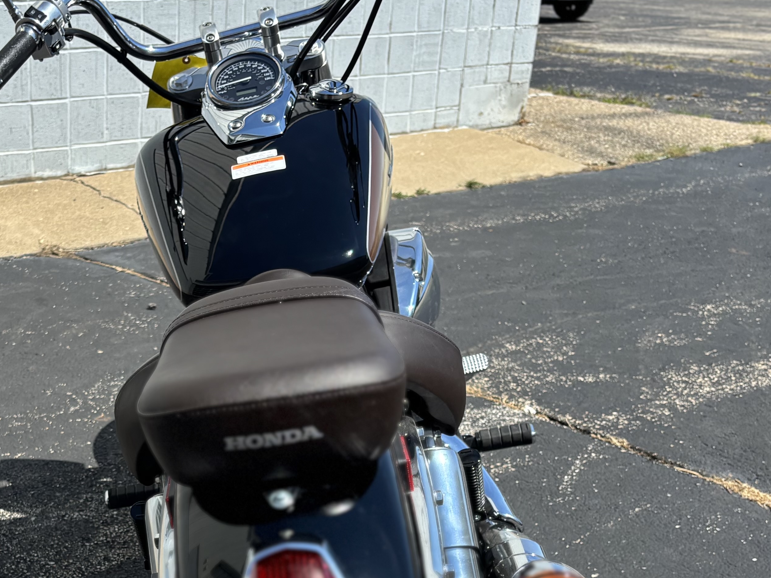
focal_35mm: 59
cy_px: 514
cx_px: 182
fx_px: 1314
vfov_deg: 24.2
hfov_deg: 32.0
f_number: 1.6
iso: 50
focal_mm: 5.96
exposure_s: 1/2342
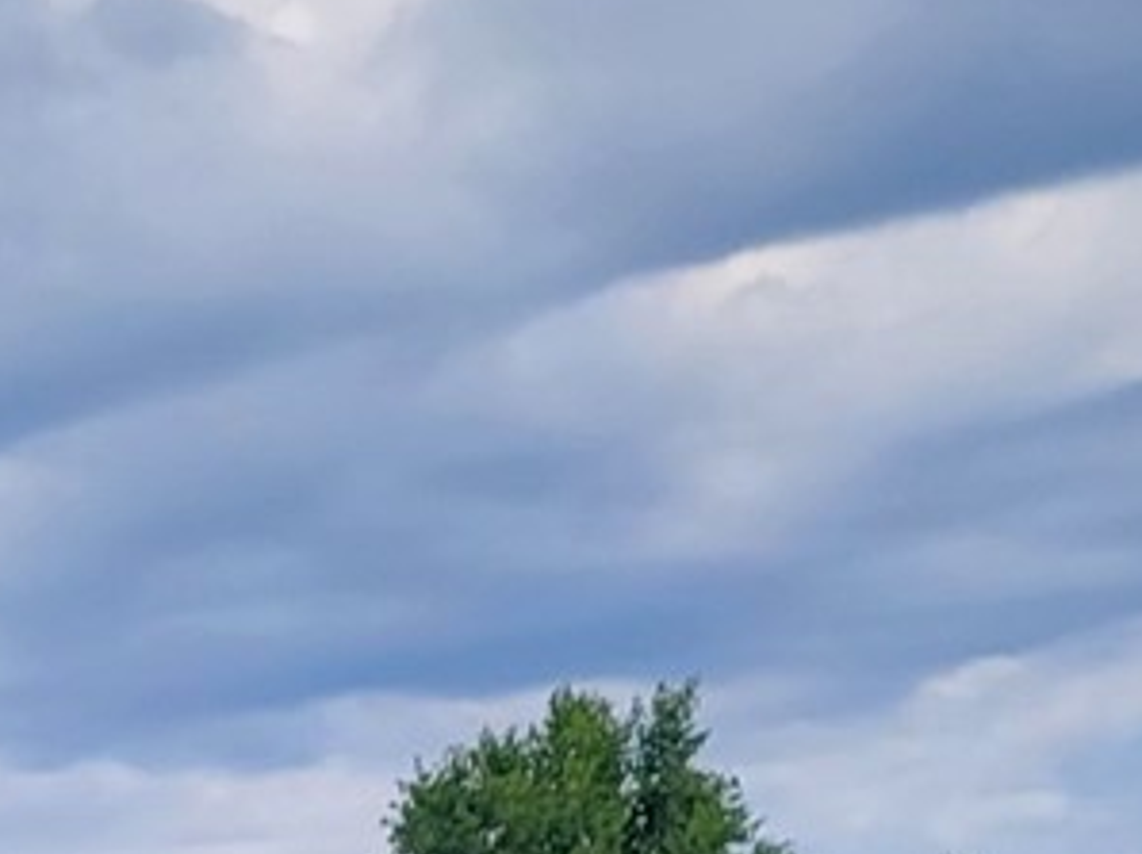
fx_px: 5439
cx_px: -901
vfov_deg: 8.2
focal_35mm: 165
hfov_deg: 11.2
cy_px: 2168
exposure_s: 1/425
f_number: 1.8
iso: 16
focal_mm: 6.7
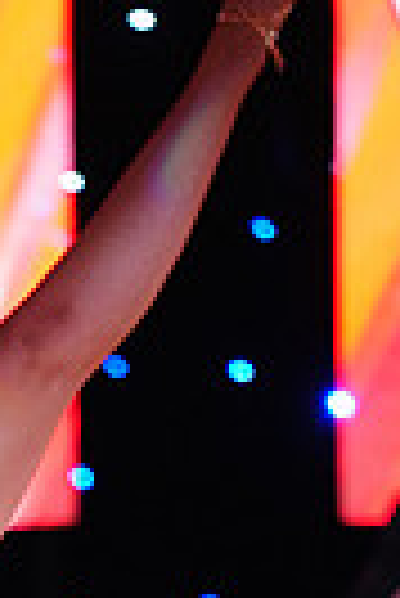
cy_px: 976
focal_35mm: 768
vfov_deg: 2.7
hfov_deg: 1.8
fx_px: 12766
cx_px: -115
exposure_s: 1/320
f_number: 2.8
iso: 2500
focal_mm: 176
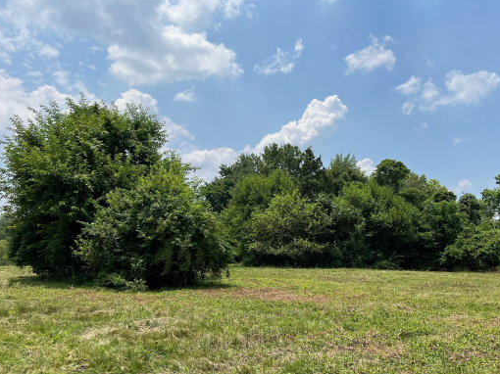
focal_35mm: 34
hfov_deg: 53.4
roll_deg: -0.4
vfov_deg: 41.3
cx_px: 312
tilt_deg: +1.7
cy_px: 242
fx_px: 491
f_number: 1.6
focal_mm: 5.1
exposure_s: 1/4484
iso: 50
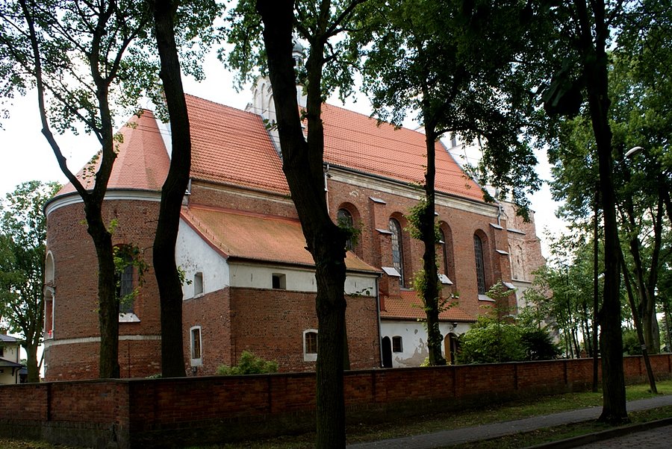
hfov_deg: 61.9
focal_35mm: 30
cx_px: 336
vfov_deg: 43.7
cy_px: 224
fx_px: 561
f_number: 8
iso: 100
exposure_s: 1/60
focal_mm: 20
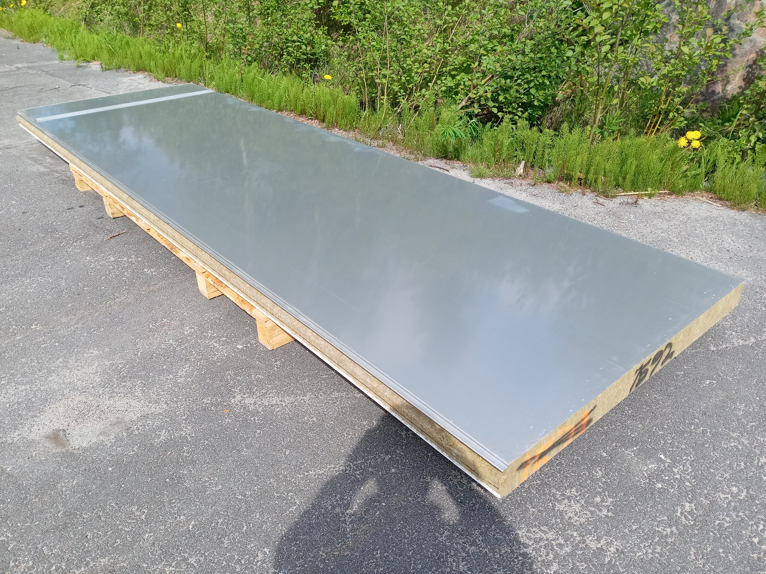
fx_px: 597
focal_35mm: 27
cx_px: 383
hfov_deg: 65.3
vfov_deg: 51.4
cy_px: 287
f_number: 1.8
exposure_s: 1/569
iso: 100
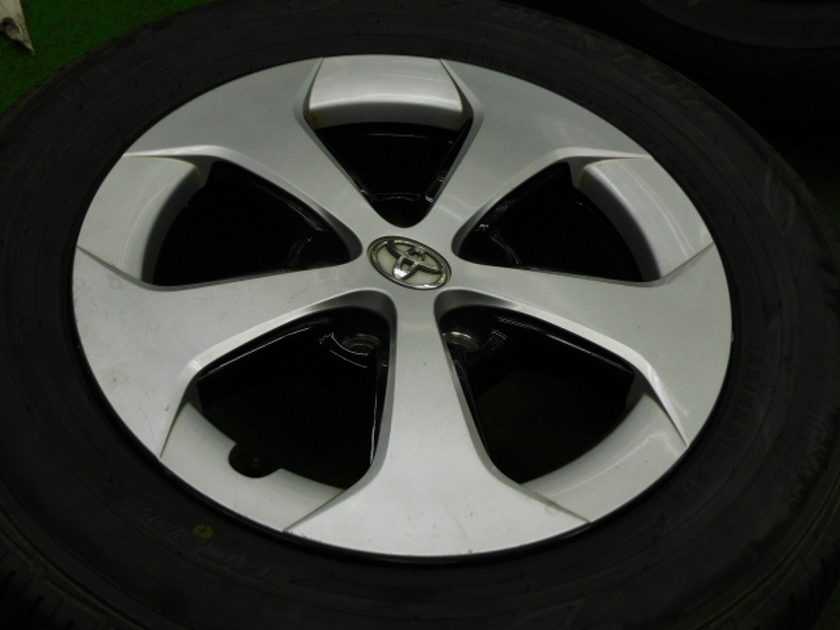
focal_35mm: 65
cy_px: 315
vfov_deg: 22.6
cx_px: 420
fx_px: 1577
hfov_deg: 29.8
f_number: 4.2
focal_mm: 11.6
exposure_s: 1/30
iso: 140
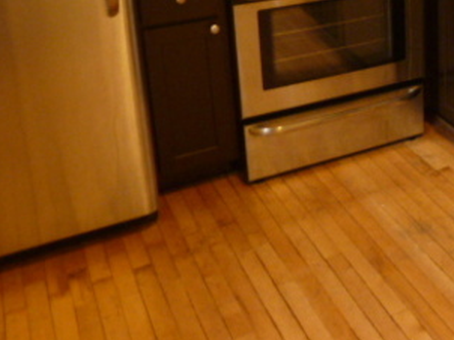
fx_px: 695
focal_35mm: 53
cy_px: -33
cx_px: 474
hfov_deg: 32.7
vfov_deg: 25.5
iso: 400
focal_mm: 4.3
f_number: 3.3
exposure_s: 1/4
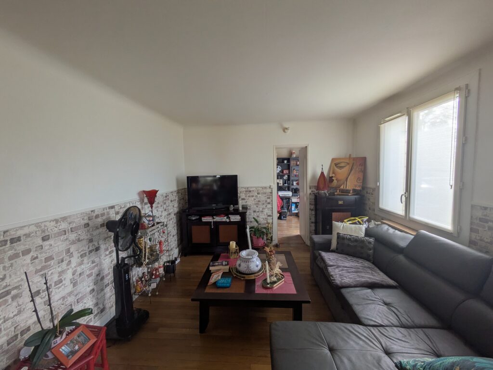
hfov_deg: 102.0
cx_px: 246
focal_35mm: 14
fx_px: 199
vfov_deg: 85.7
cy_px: 185
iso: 45
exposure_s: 1/167
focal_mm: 1.83
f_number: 2.2
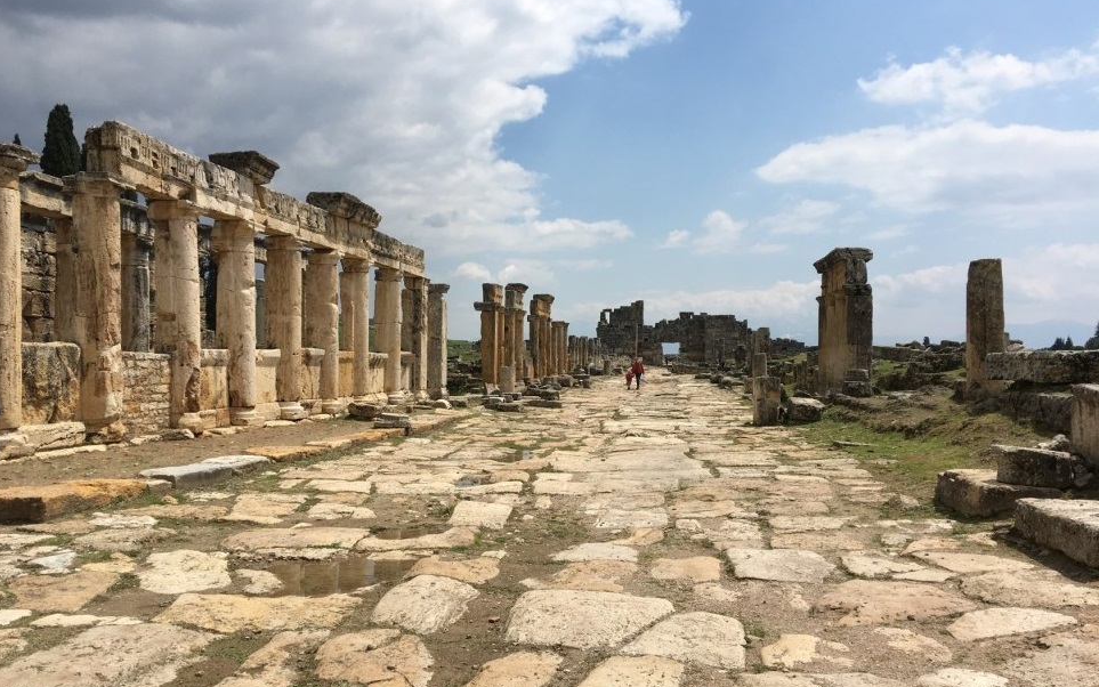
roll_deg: +0.3
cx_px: 548
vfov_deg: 40.5
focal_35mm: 31
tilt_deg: +1.1
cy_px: 387
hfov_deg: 61.2
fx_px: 929
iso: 25
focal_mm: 4.15
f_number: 2.2
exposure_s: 1/3344
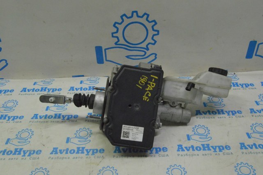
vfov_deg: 36.8
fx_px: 263
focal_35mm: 36
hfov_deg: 53.2
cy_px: 88
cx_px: 132
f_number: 20
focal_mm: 24
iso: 6400
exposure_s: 1/60
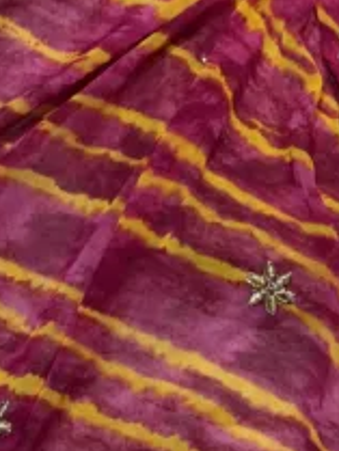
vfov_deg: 17.6
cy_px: 245
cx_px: 330
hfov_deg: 13.1
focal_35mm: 112
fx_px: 1461
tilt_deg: -71.0
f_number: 1.6
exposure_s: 1/100
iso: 64
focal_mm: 5.96
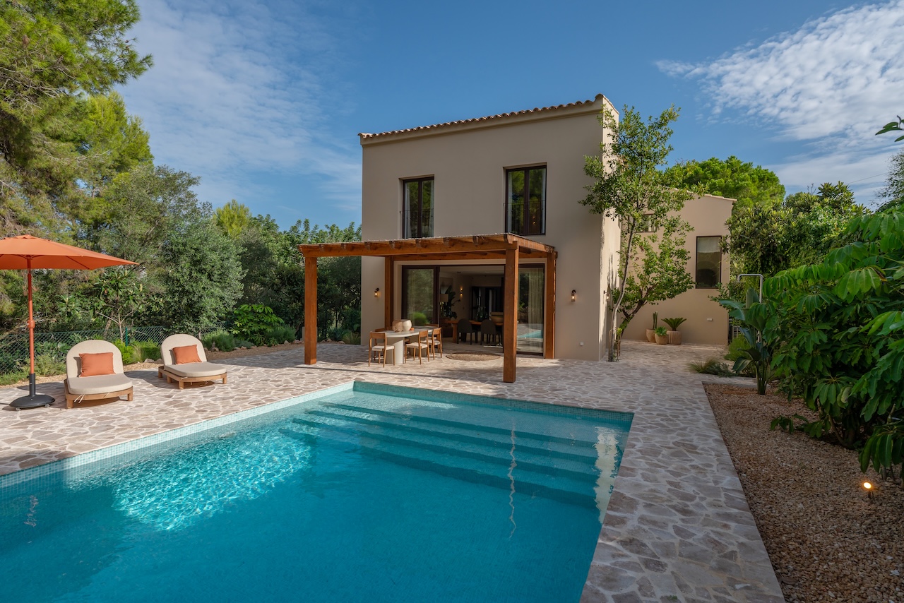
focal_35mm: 18
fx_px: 465
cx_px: 452
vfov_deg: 66.0
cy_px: 302
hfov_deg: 88.4
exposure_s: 1/640
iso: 200
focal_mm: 18.5
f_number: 9
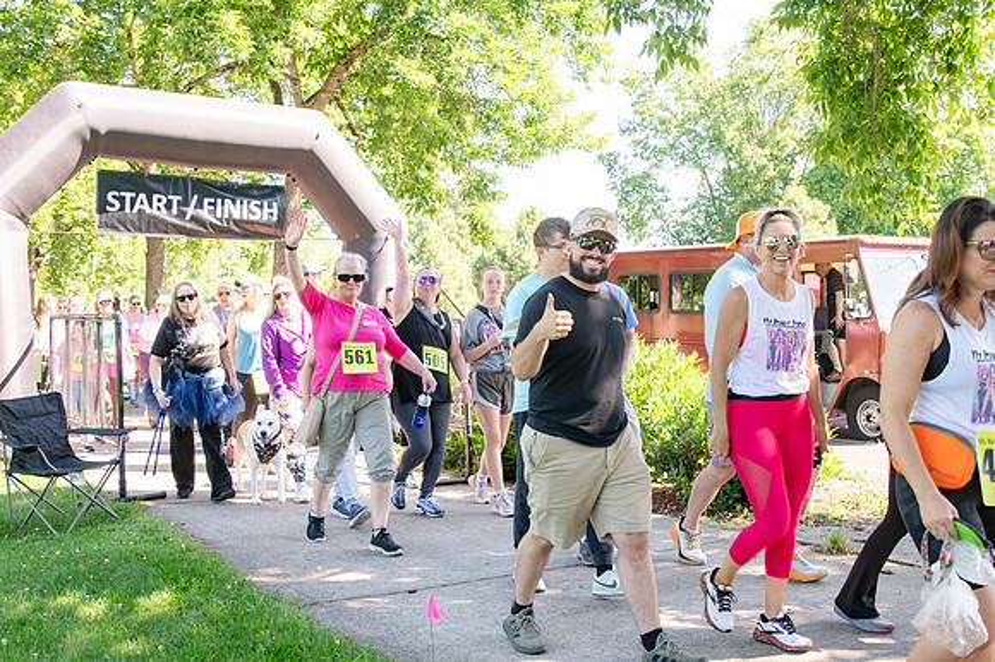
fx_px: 994
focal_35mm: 36
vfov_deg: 36.8
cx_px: 498
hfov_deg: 53.2
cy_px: 331
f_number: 3.5
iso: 500
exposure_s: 1/400
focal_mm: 24
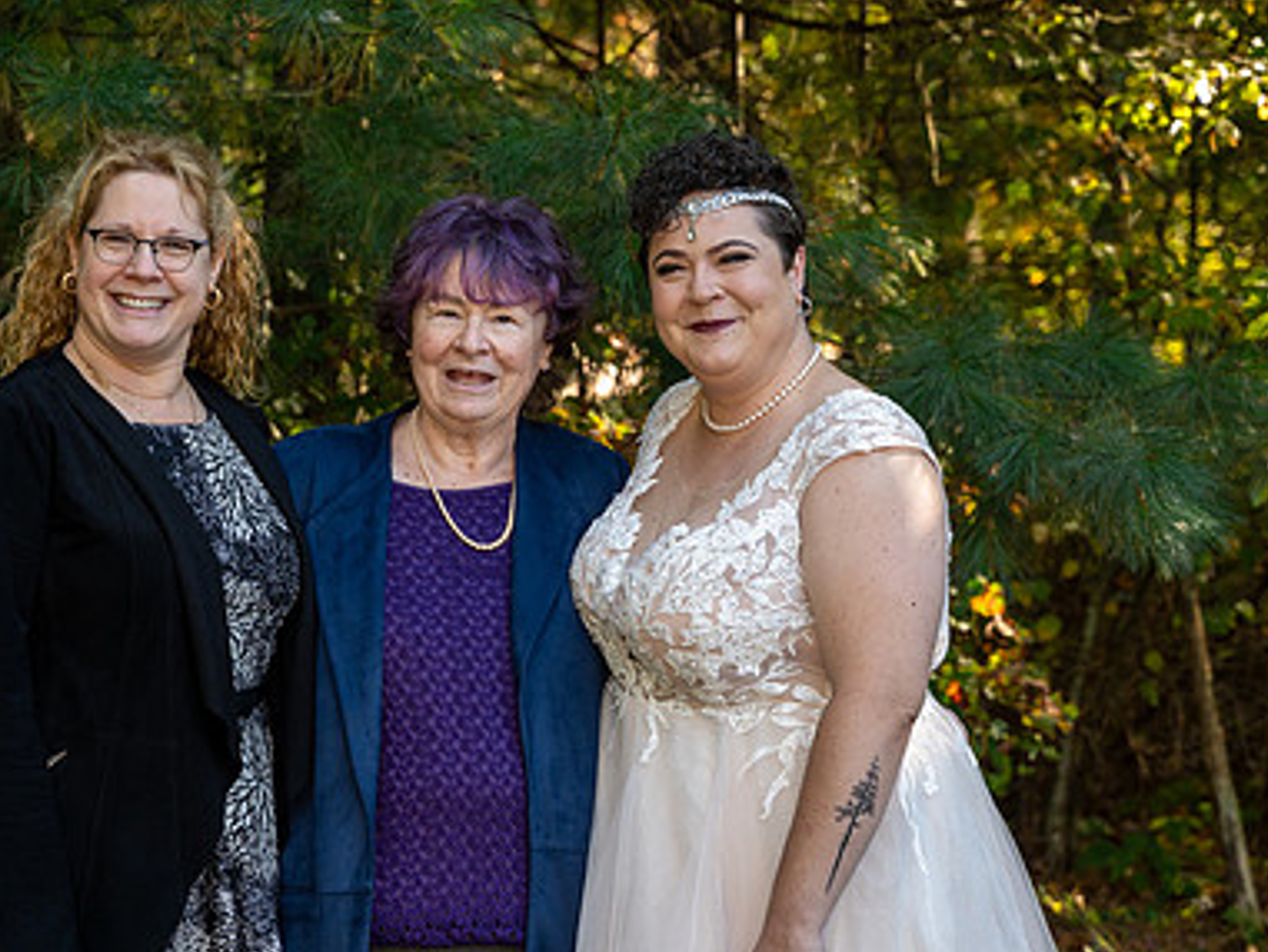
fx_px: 3481
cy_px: 616
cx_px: 339
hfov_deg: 20.5
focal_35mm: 95
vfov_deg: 15.5
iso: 720
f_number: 4.5
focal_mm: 65
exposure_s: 1/200
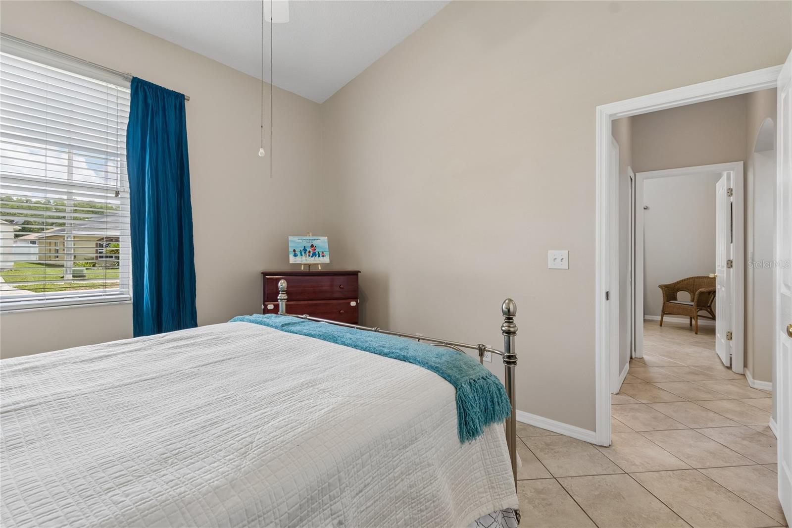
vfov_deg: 77.3
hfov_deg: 100.4
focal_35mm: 15
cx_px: 396
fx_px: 330
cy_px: 264
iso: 100
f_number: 7.1
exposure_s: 1/20
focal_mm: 10
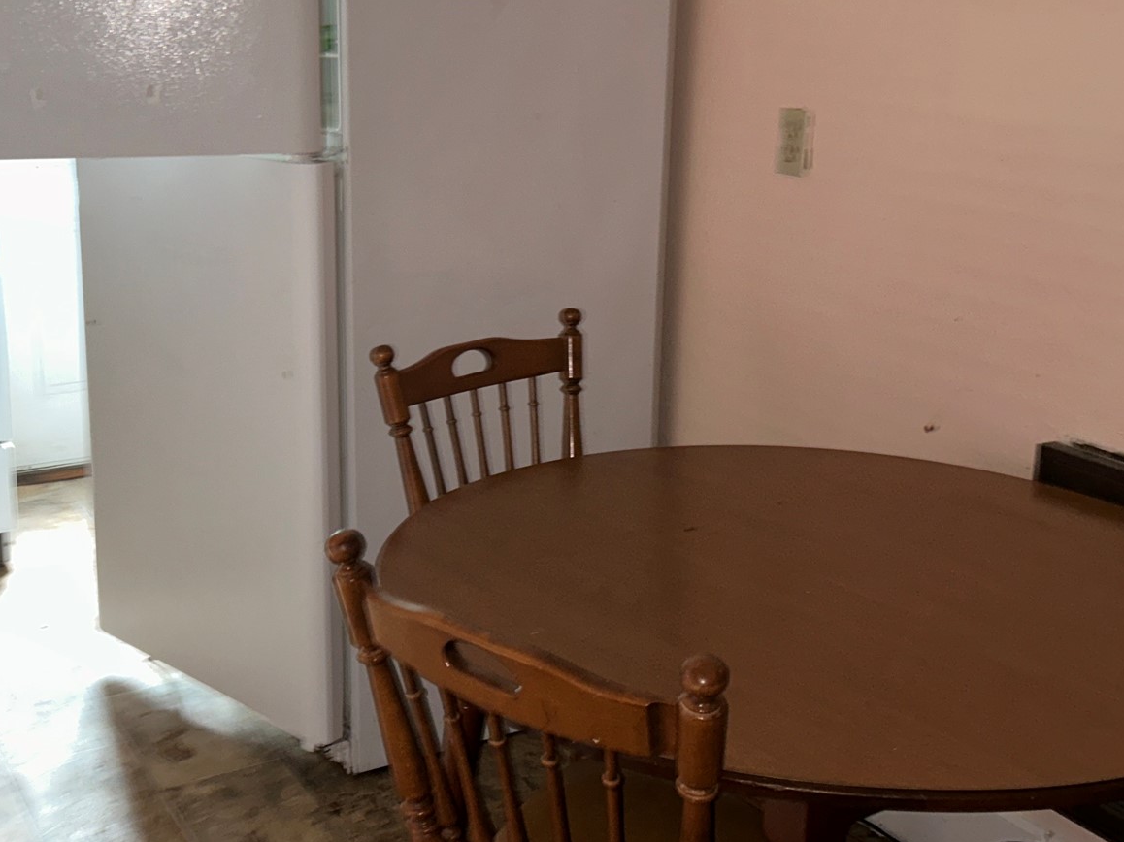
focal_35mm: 46
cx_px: 291
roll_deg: -0.2
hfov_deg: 40.2
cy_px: 355
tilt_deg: -15.3
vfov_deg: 31.5
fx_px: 1493
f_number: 1.5
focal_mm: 5.7
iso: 100
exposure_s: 1/14
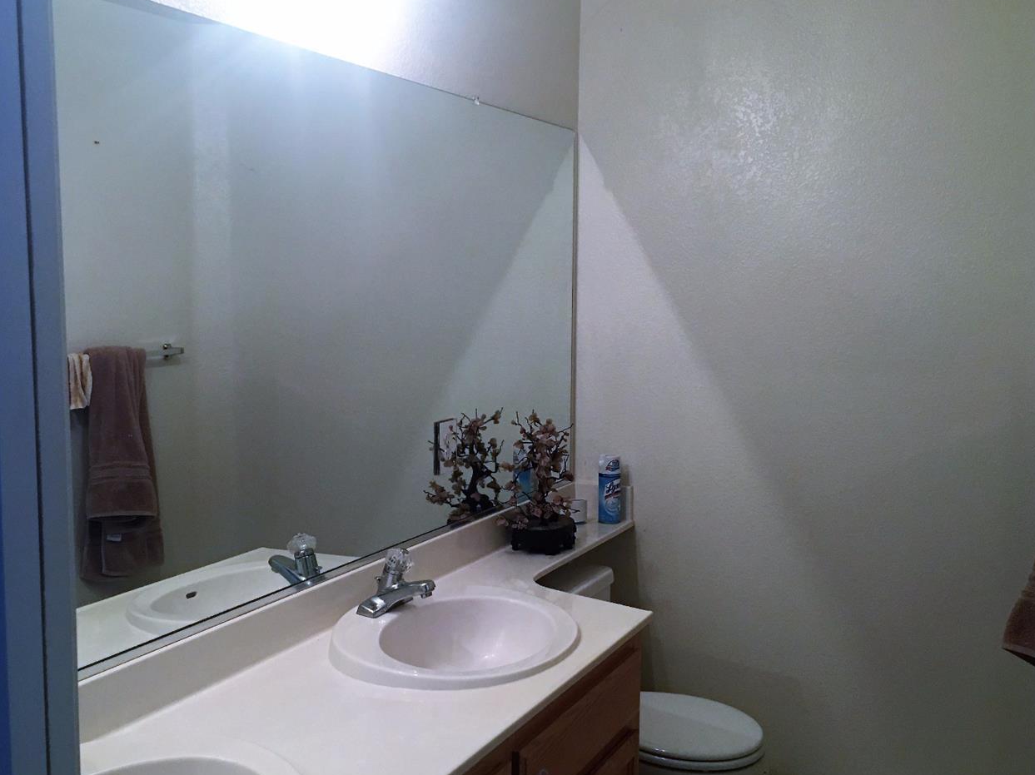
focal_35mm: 35
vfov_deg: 40.7
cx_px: 464
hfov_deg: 52.6
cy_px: 388
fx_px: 1046
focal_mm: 4.15
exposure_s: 1/15
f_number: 2.2
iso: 80
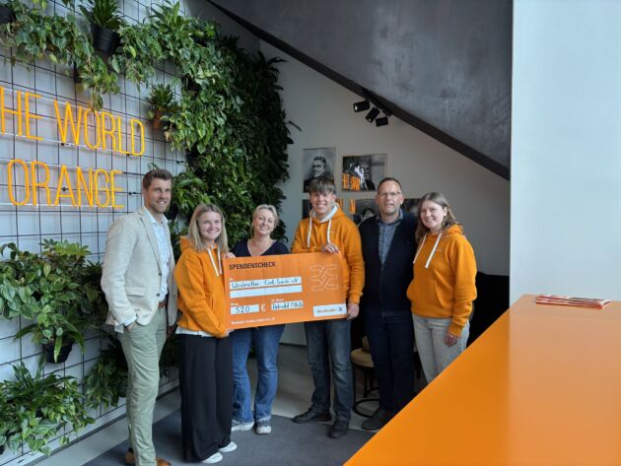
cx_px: 310
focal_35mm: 26
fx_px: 467
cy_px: 233
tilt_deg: -2.5
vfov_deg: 53.1
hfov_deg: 67.3
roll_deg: +0.1
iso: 100
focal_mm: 5.96
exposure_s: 1/100
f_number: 1.6
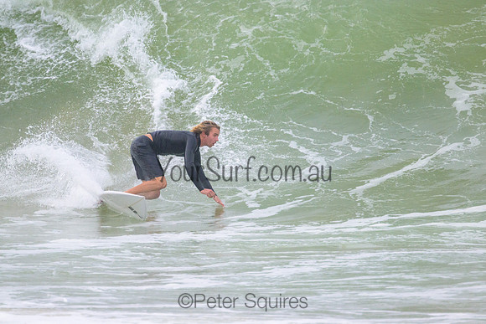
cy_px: 162
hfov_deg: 2.6
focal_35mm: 800
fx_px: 10802
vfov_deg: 1.7
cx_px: 243
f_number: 11
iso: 2500
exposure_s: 1/2000
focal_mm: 800
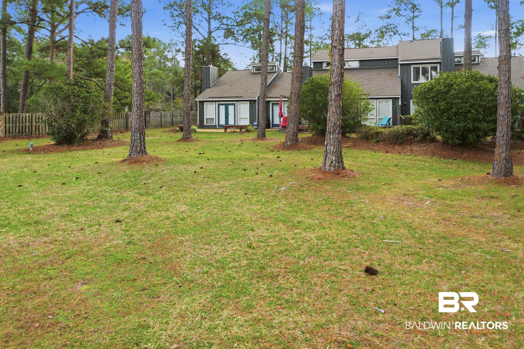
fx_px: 349
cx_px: 262
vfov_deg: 53.1
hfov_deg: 73.8
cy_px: 174
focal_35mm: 24
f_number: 8
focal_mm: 16
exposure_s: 1/10
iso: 100
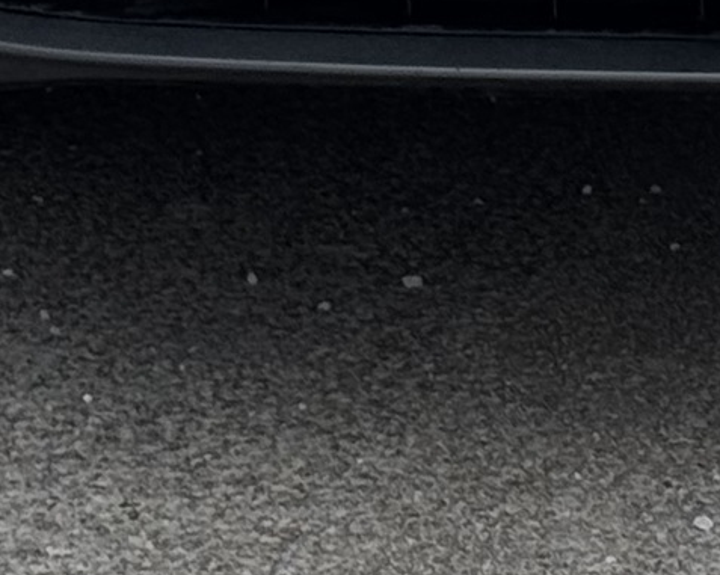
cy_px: -697
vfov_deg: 5.3
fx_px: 6027
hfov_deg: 6.8
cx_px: 894
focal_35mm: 283
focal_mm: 6.76
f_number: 1.78
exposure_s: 1/2833
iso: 64
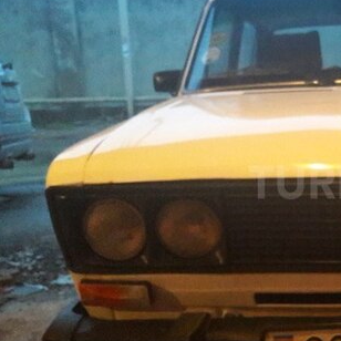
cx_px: 362
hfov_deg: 29.5
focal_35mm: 53
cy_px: 182
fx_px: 591
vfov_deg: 32.2
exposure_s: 1/17
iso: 640
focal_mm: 3.7
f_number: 1.9
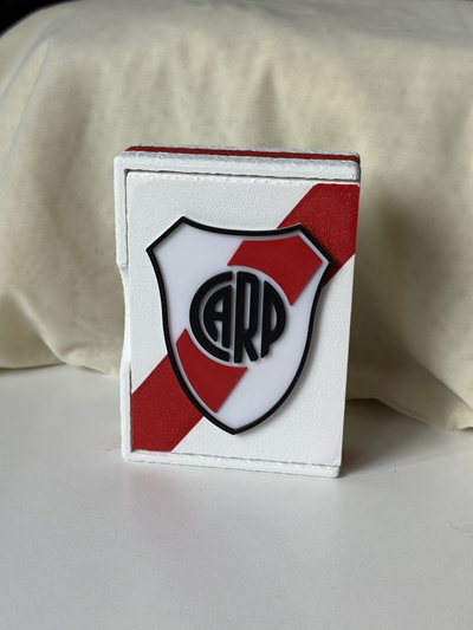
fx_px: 874
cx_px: 236
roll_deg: -2.3
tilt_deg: -19.8
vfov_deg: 39.6
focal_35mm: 48
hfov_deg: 30.3
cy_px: 315
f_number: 1.78
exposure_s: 1/121
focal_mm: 6.86
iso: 64
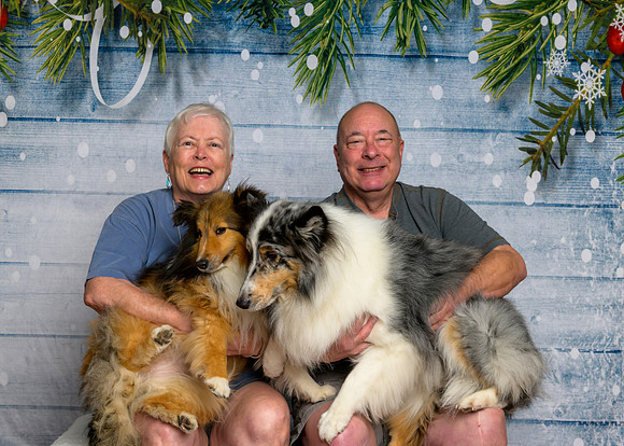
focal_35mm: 55
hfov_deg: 35.5
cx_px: 310
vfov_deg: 25.7
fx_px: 975
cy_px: 260
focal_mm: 45
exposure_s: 1/160
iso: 400
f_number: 10
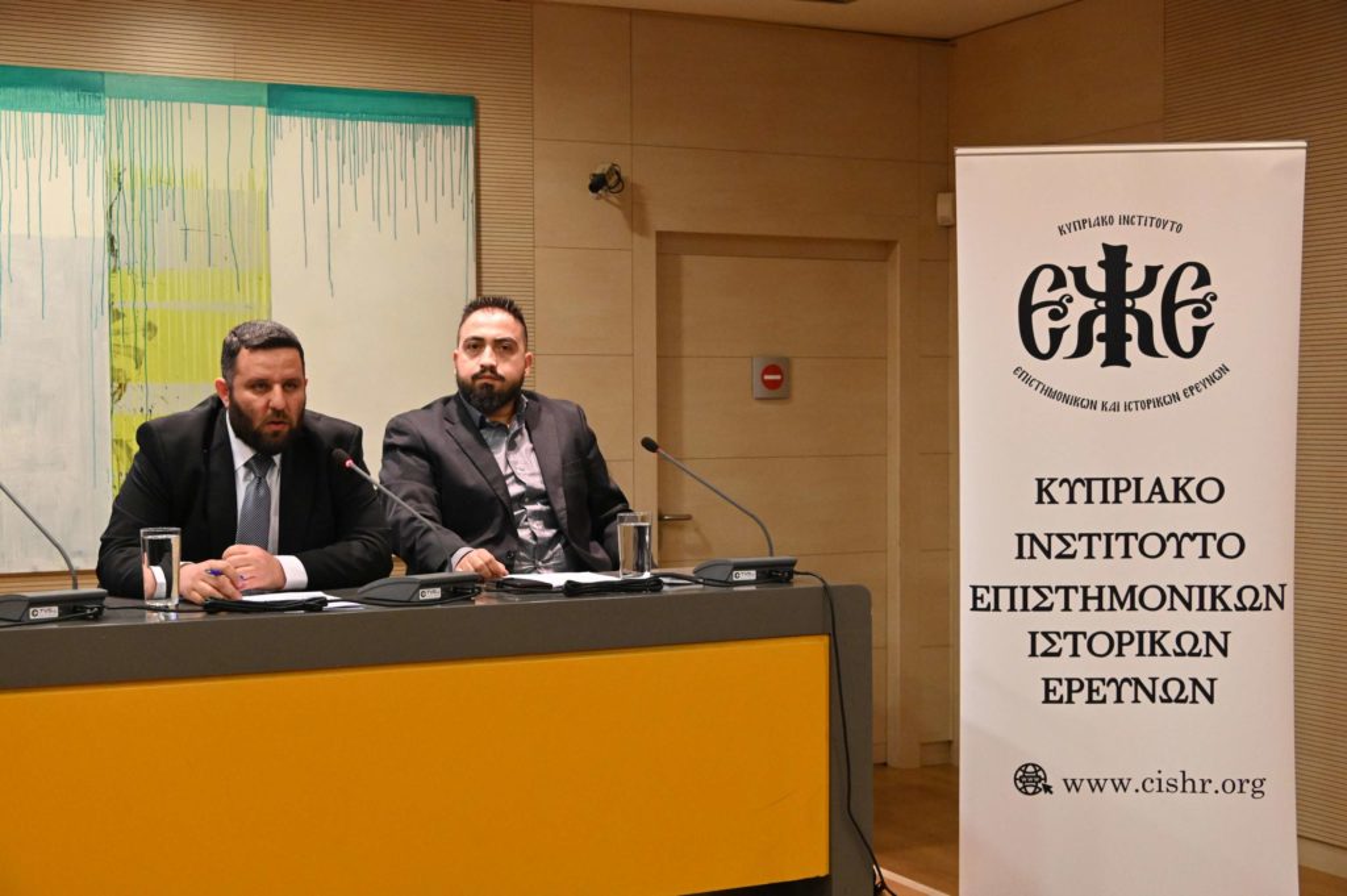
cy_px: 448
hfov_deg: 41.1
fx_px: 1795
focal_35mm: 48
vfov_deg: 28.0
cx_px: 674
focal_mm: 48
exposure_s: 1/200
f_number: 5.6
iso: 8000
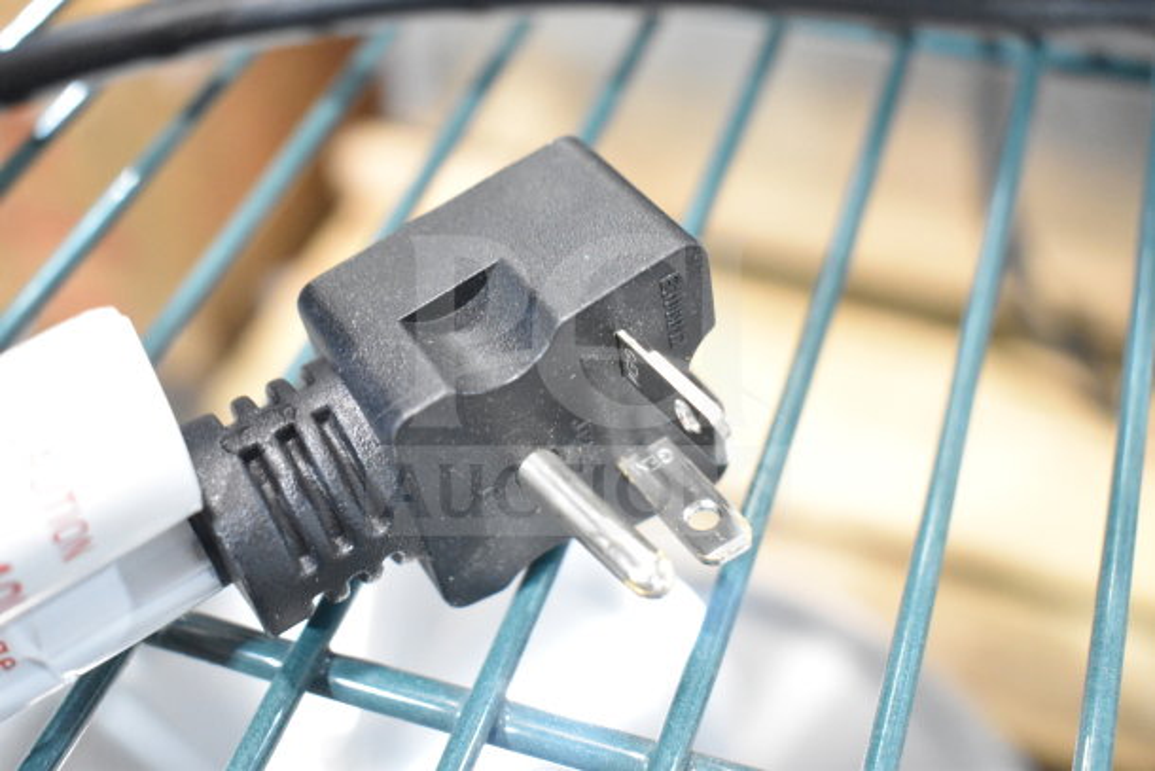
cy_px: 386
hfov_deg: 42.3
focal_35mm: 46
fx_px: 1492
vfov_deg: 29.0
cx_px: 578
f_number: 5.6
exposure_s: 1/125
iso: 6400
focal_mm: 31
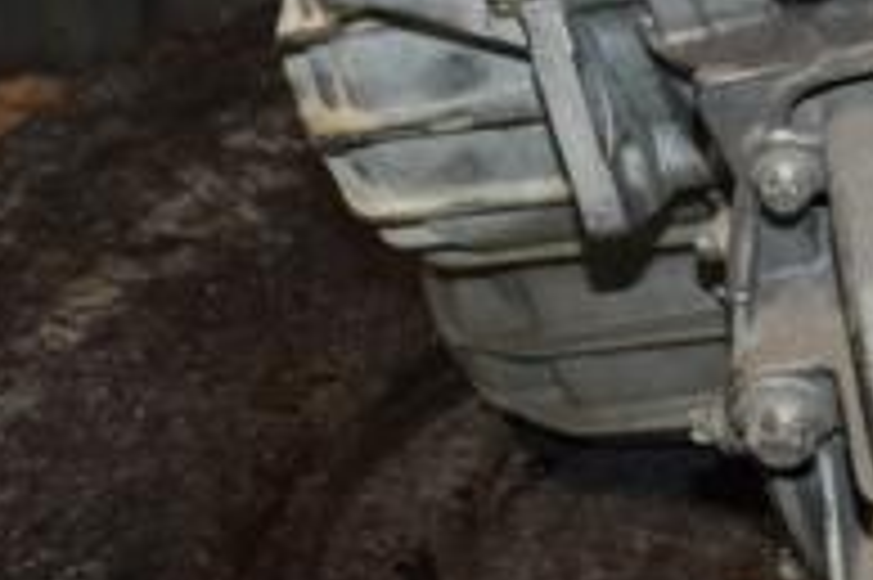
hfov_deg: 19.7
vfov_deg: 13.3
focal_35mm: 102
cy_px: 99
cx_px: 742
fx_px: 2471
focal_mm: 22
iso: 800
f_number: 5
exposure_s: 1/60
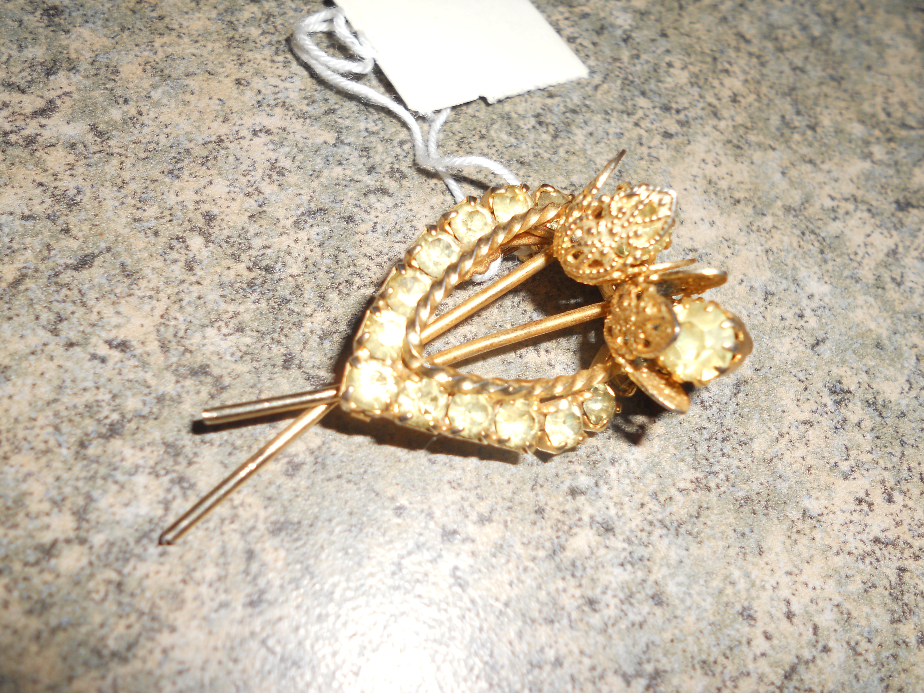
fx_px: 854
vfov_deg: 44.2
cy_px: 346
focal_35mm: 32
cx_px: 462
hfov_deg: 56.8
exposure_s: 1/25
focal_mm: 5.8
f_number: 8.8
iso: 80
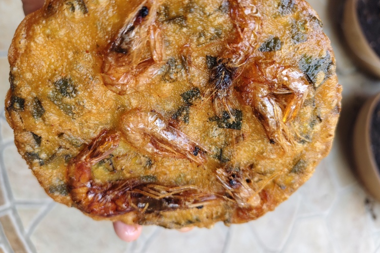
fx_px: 274
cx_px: 184
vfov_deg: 49.5
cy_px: 117
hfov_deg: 69.4
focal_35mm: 26
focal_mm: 5.56
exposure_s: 1/100
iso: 201
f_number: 1.88
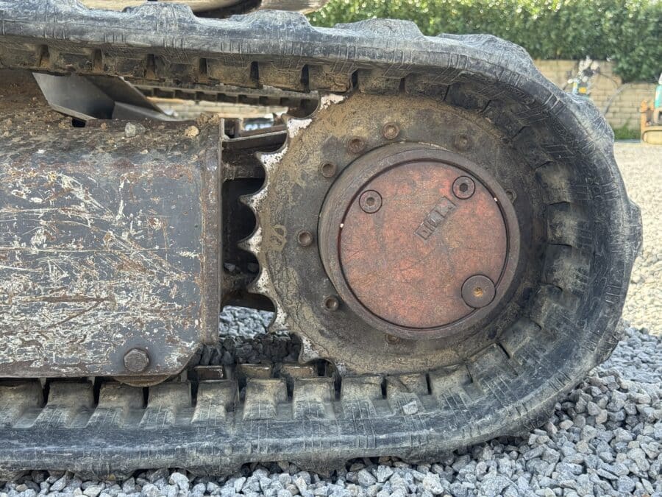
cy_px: 248
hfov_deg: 39.7
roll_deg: -1.3
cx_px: 331
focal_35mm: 48
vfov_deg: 30.3
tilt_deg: -6.1
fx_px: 918
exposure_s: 1/312
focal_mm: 6.76
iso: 64
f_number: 1.78
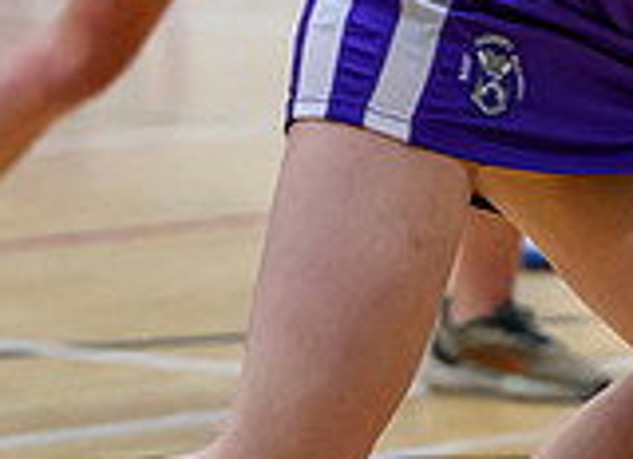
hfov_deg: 3.2
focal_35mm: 619
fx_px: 11185
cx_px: 1197
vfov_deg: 2.3
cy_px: -172
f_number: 3.5
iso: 6400
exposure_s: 1/1000
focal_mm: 115
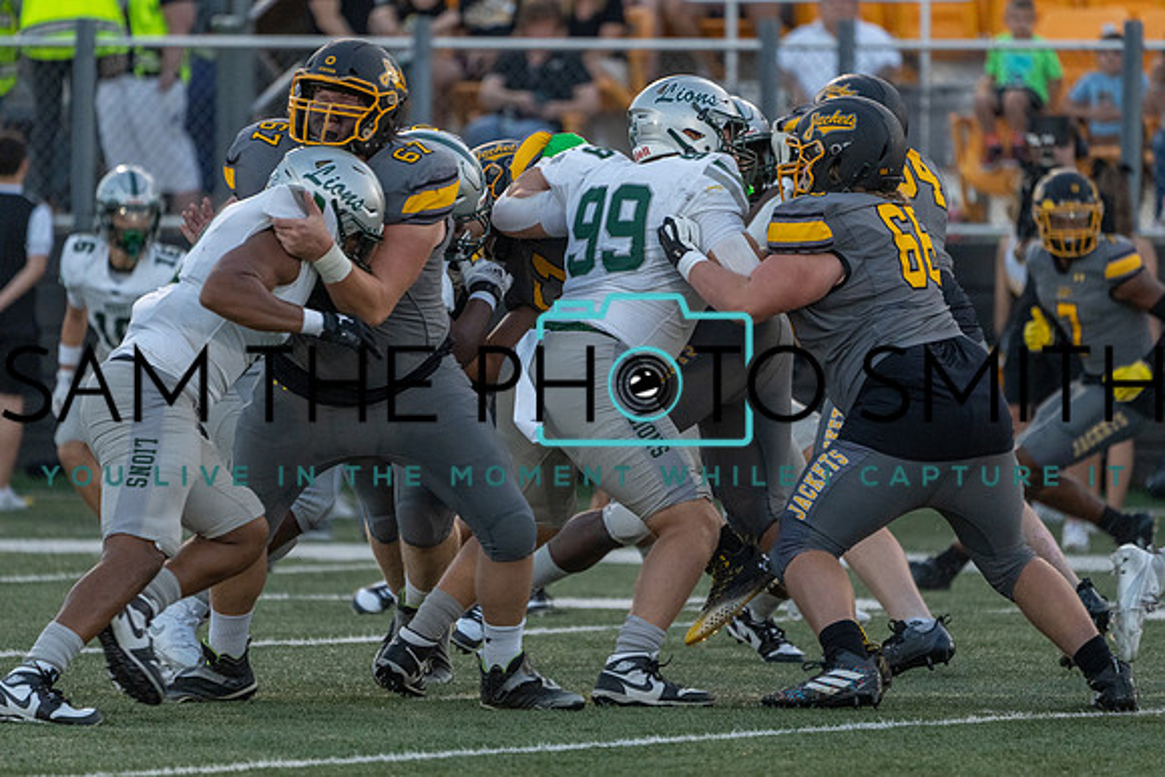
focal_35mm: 439
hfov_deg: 4.7
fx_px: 14218
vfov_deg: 3.1
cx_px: 625
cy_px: 361
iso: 3200
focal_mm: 400
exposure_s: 1/1000
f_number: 5.6
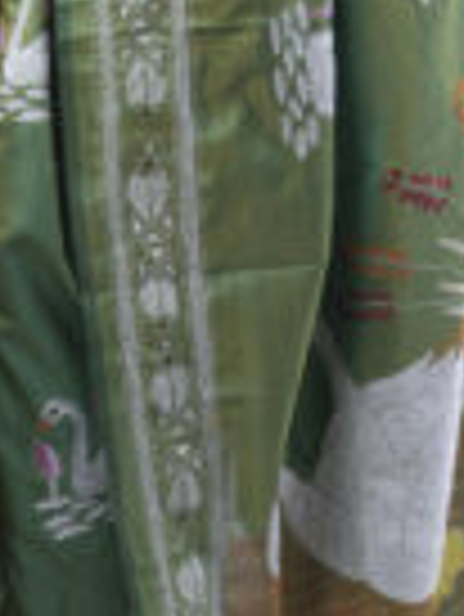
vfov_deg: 9.2
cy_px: -288
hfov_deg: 7.1
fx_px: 3747
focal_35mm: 210
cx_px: 63
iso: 100
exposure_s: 1/200
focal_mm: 50
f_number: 10
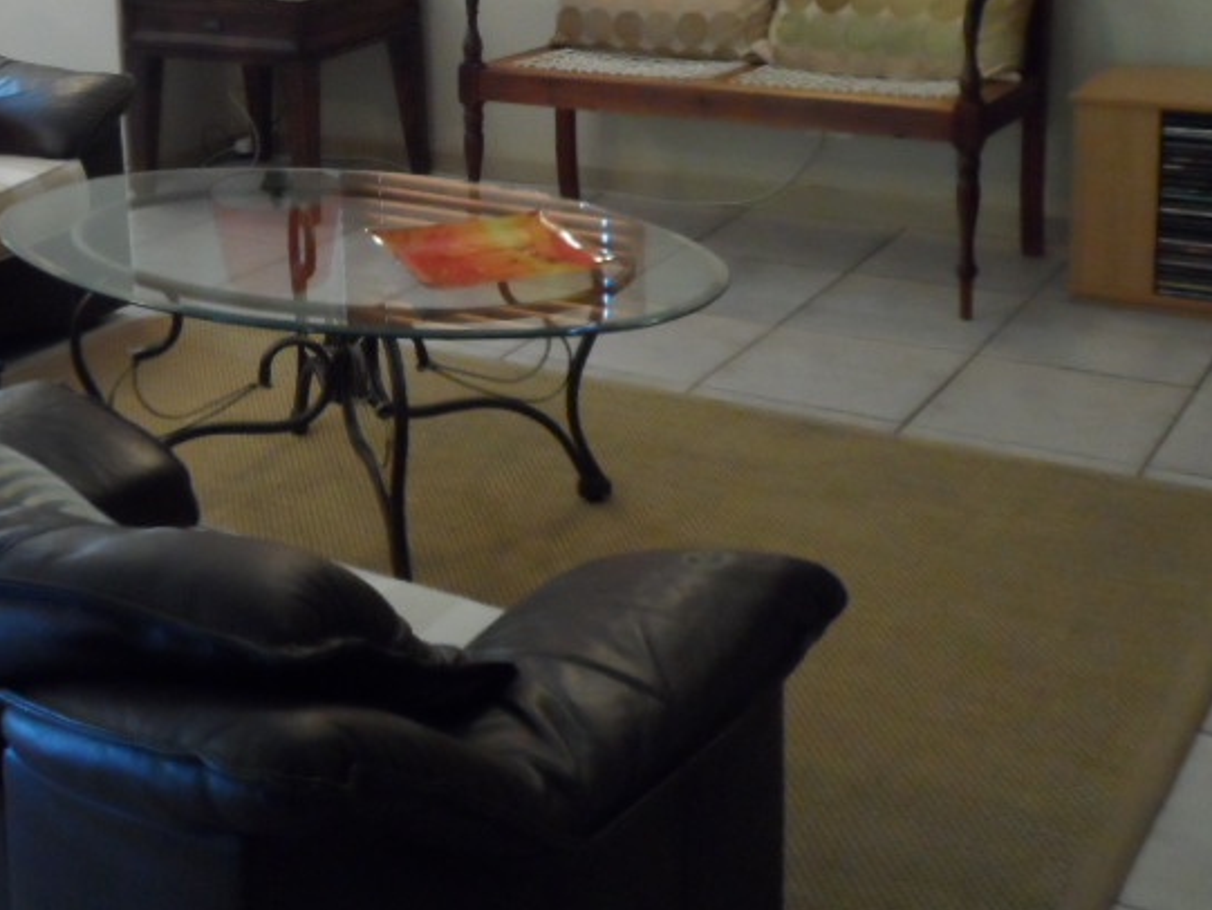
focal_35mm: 53
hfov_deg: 35.5
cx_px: 320
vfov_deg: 26.5
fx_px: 1856
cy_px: 67
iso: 400
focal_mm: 4.9
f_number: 3.1
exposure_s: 1/20
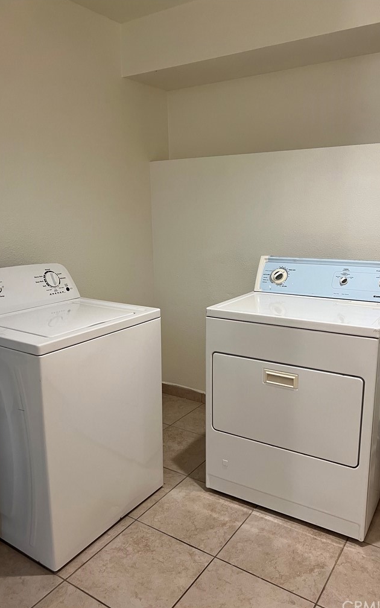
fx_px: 464
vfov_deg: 66.5
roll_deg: +0.8
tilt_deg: -11.8
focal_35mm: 28
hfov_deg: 44.5
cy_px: 306
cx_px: 188
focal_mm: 5.7
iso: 160
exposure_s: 1/60
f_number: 1.5
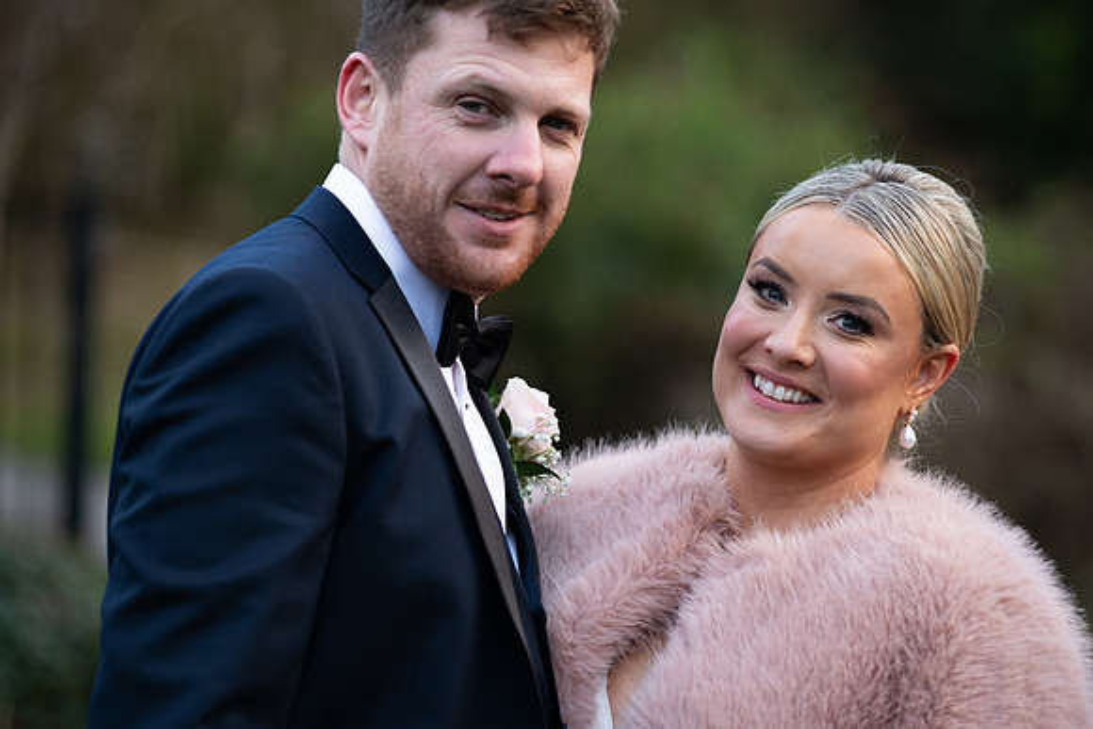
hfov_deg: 13.2
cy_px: 364
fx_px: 4707
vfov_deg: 8.9
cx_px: 546
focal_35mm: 155
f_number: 3.5
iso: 200
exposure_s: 1/160
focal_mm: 155
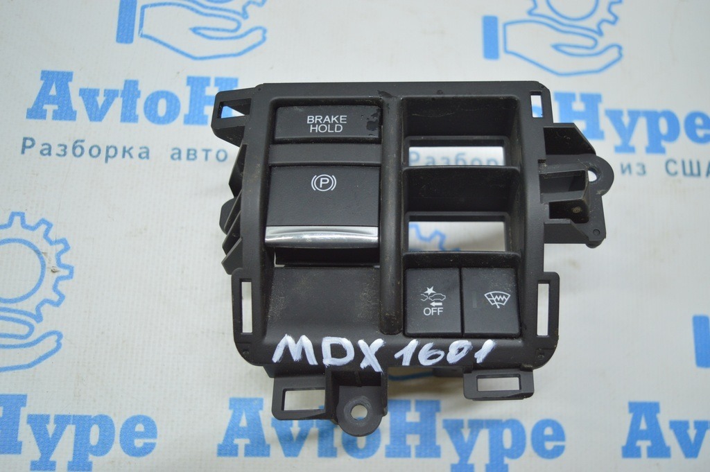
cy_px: 236
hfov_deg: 49.6
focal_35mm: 39
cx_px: 355
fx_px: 769
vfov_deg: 34.2
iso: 400
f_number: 4
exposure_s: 1/60
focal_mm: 26
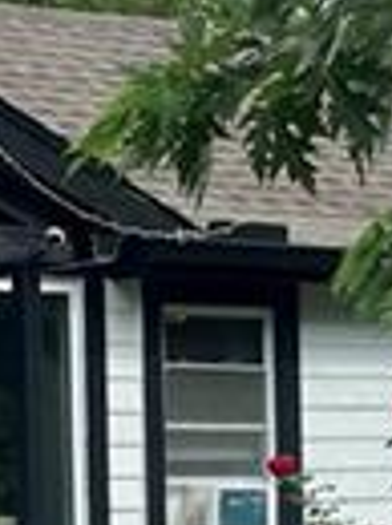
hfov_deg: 9.5
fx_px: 2333
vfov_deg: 12.8
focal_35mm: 154
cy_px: 384
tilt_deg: +1.7
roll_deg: +0.5
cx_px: -73
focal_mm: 5.1
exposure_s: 1/2463
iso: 50
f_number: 1.6
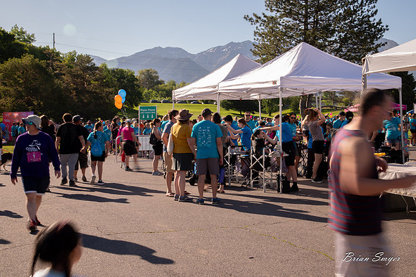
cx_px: 208
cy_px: 138
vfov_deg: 26.2
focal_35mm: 51
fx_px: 594
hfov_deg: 38.6
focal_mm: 50
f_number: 22
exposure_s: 1/13
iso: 80
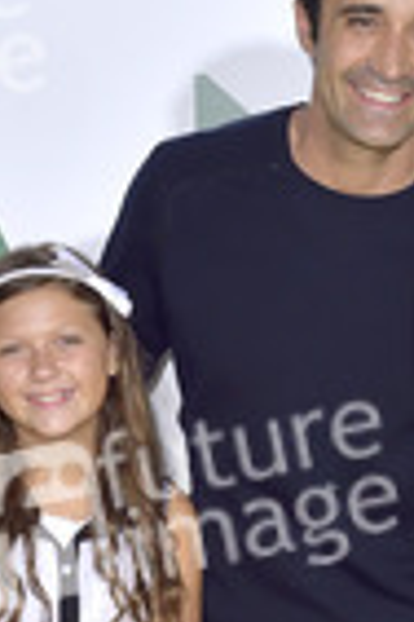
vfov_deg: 14.6
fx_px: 2346
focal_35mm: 136
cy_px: 728
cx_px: 302
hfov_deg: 10.1
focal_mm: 48
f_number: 6.3
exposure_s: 1/320
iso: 500
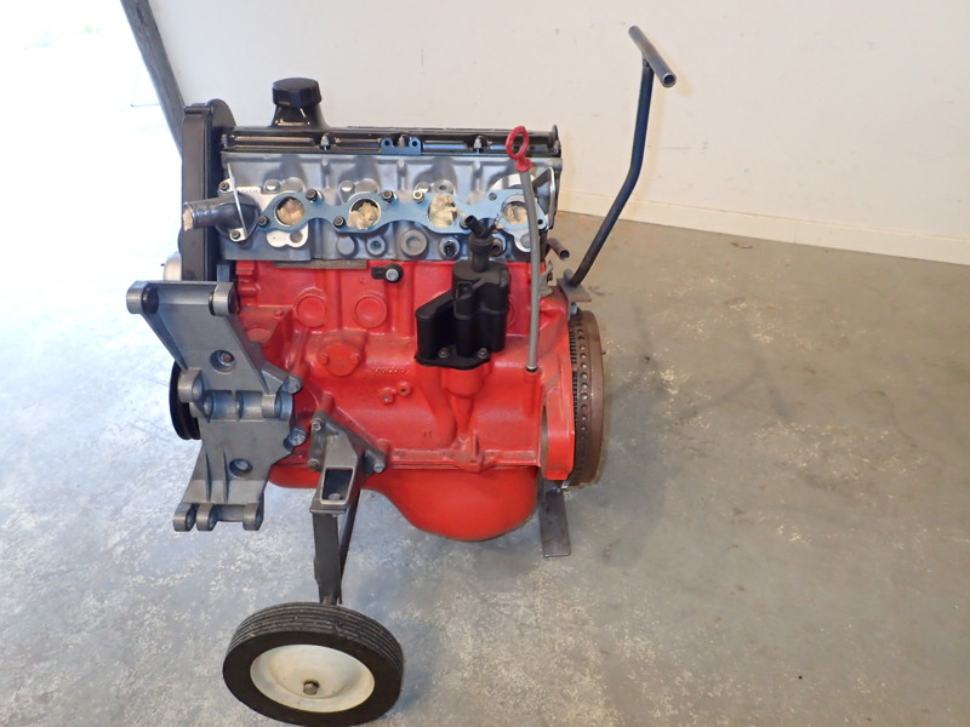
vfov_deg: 54.9
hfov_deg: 69.4
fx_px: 701
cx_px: 485
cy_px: 364
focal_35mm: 25
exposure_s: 1/60
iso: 640
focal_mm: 4.5
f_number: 2.8
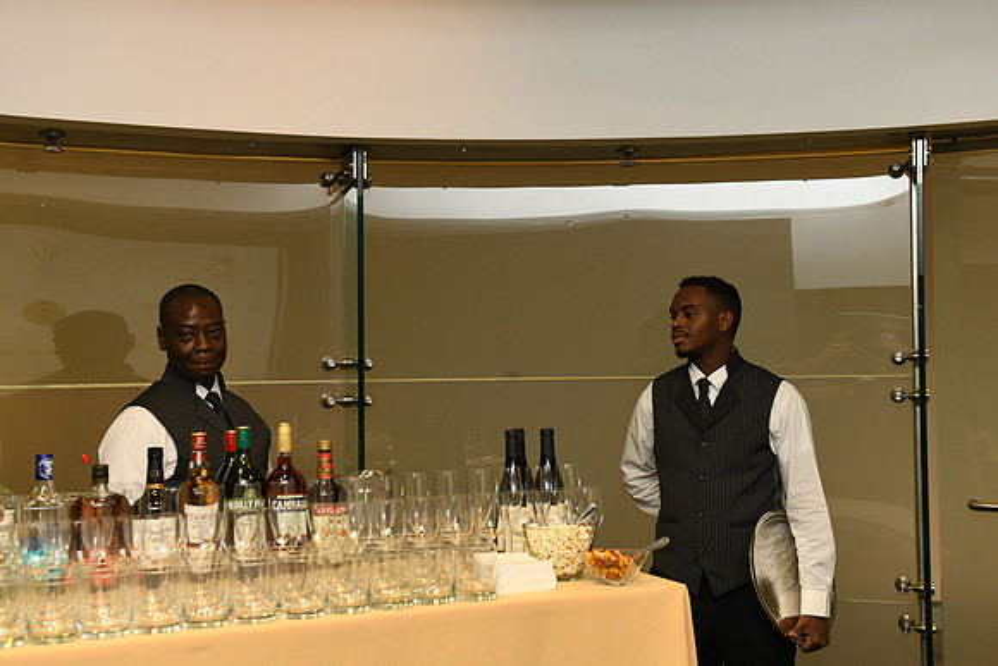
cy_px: 333
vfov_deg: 28.1
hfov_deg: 41.1
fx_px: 1331
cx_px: 499
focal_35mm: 48
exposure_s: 1/125
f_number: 5.6
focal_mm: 48
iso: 2000
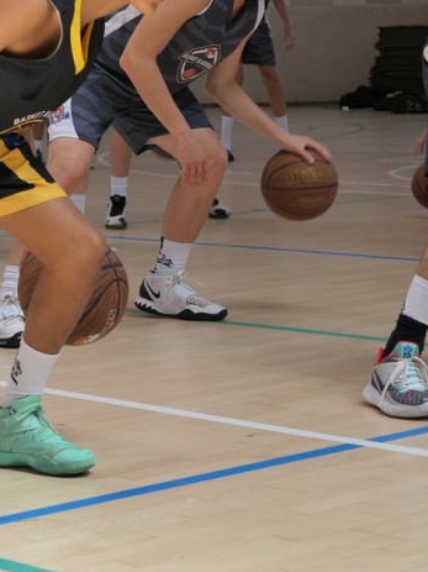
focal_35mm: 133
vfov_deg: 14.8
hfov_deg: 11.1
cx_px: 70
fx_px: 2194
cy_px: 185
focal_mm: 26.1
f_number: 2.8
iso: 125
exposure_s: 1/160
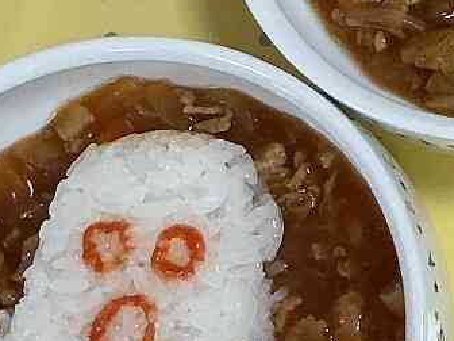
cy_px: -135
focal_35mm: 174
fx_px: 2282
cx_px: 1074
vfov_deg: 8.4
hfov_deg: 10.0
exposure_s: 1/120
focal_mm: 3
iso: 40
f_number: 1.8
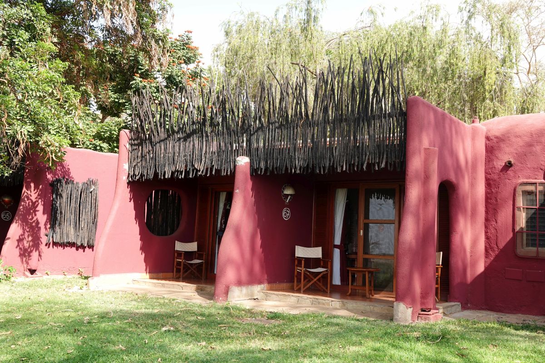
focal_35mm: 37
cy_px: 182
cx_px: 272
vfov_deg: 35.9
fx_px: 560
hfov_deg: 51.9
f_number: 3.2
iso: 100
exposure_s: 1/250
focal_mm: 13.7
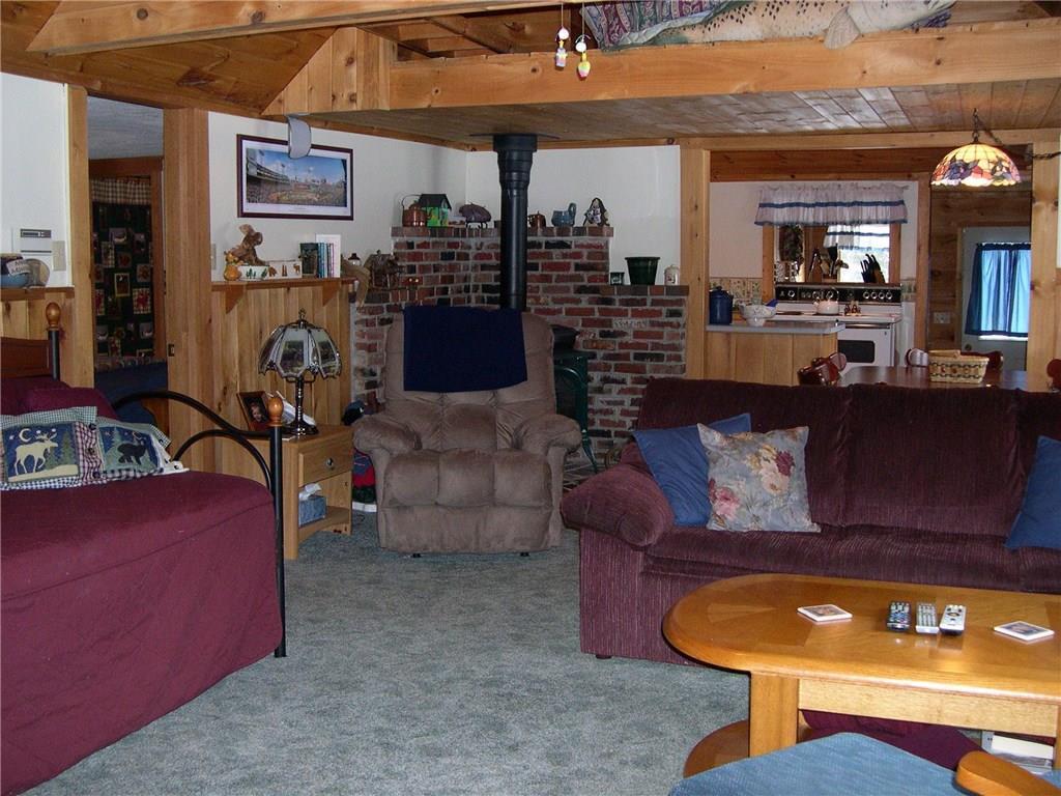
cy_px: 398
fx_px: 1165
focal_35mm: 38
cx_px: 530
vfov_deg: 37.7
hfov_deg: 49.0
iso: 400
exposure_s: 1/60
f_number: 2.8
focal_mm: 8
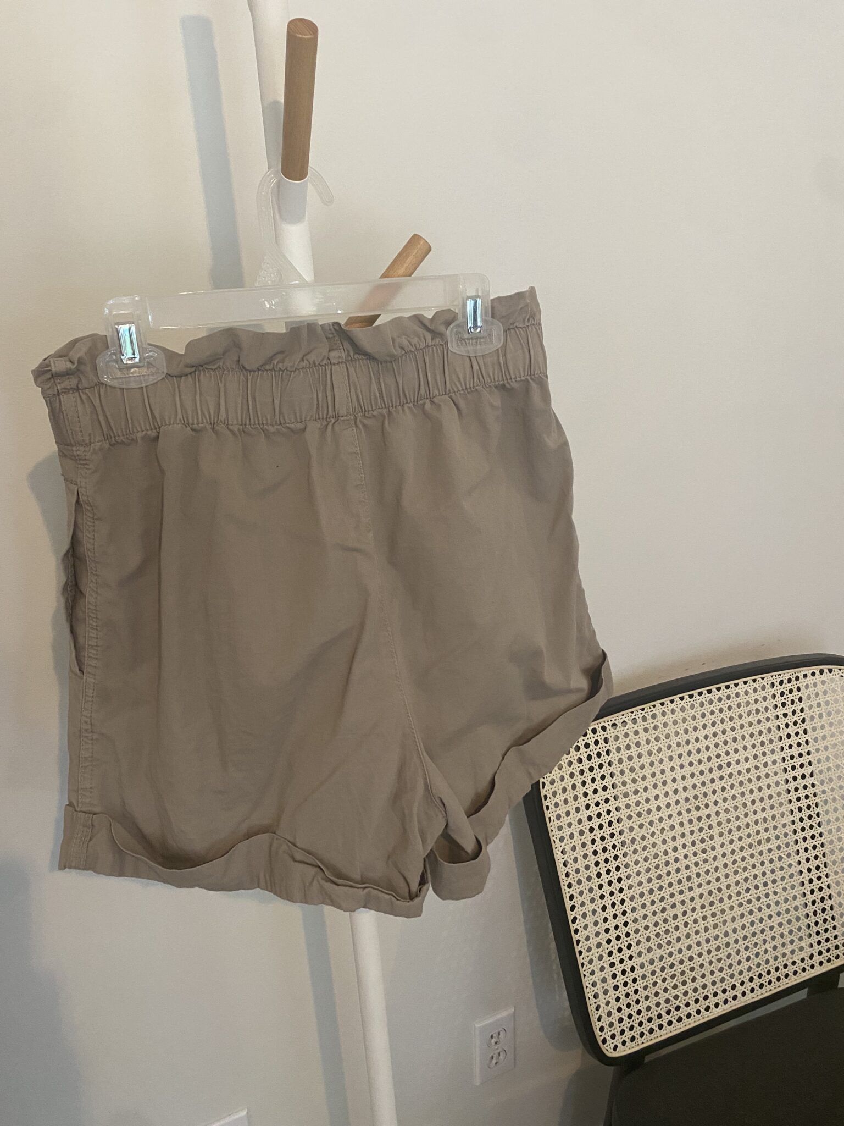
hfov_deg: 53.1
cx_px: 422
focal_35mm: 26
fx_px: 845
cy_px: 563
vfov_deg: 67.3
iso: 320
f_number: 1.8
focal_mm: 4.25
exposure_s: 1/60
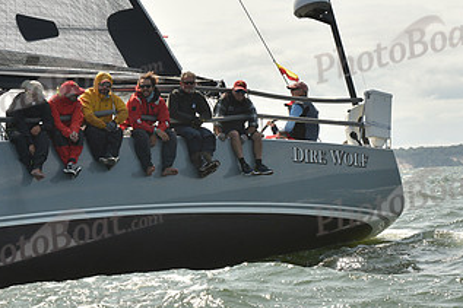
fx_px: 2237
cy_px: 142
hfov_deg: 11.8
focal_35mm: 174
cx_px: 240
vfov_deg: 7.9
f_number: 8
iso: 250
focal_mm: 95
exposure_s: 1/800
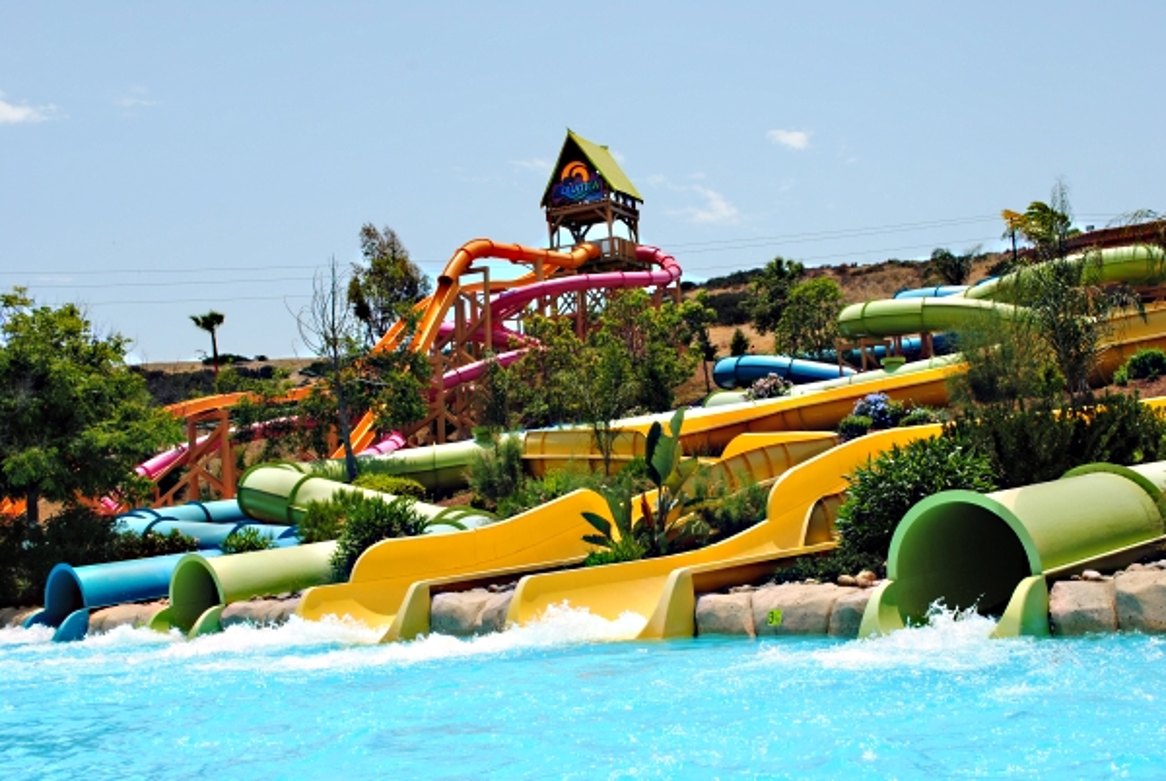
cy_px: 390
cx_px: 583
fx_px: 1411
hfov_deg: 44.9
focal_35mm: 44
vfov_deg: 30.9
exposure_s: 1/320
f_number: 9
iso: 100
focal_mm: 29
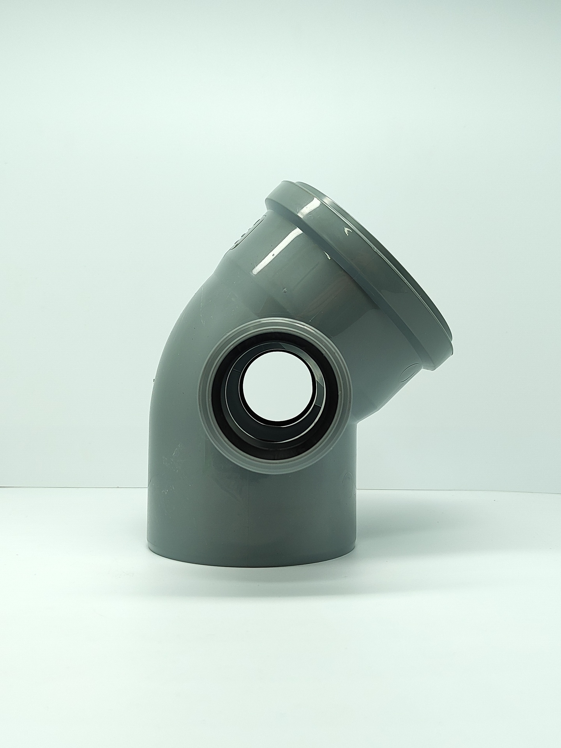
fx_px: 519
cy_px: 374
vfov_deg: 71.6
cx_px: 280
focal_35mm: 24
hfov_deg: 56.8
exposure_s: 1/160
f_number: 1.89
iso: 160
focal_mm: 5.89
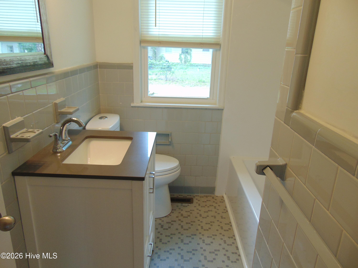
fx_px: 259
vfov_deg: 54.9
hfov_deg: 69.4
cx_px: 179
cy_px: 134
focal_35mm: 25
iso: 80
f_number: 3
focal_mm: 4.5
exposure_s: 1/30
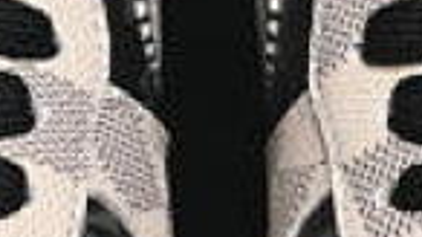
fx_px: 6510
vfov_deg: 2.1
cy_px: 327
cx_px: 243
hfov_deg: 3.7
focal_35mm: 582
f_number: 6.3
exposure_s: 1/60
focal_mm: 50
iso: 160
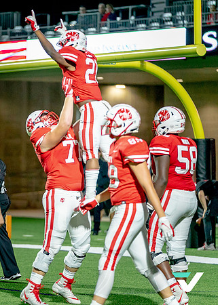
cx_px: 9
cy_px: 152
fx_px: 2048
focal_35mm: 236
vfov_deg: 8.5
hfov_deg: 6.1
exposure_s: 1/1500
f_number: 2.8
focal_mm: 161
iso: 4000
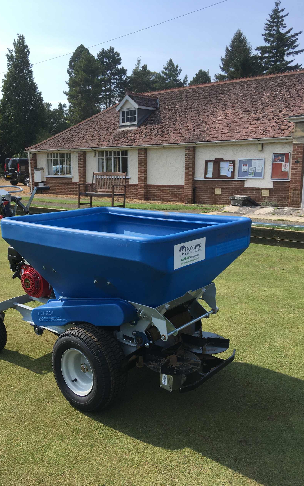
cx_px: 124
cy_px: 244
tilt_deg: -12.9
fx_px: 411
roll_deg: +0.9
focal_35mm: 31
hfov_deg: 40.4
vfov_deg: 61.2
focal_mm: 4.15
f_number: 2.2
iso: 25
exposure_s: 1/999
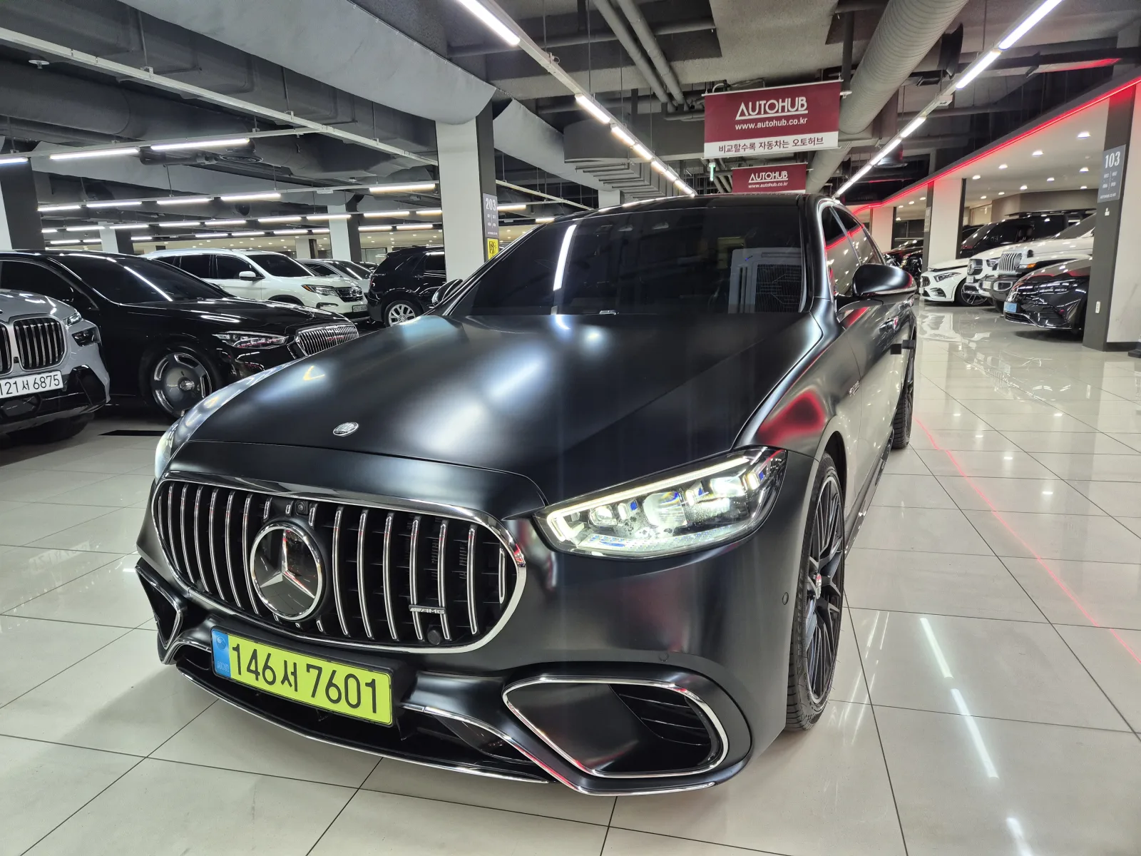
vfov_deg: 58.9
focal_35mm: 23
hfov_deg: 73.9
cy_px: 428
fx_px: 758
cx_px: 570
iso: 160
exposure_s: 1/120
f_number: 1.8
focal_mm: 5.4
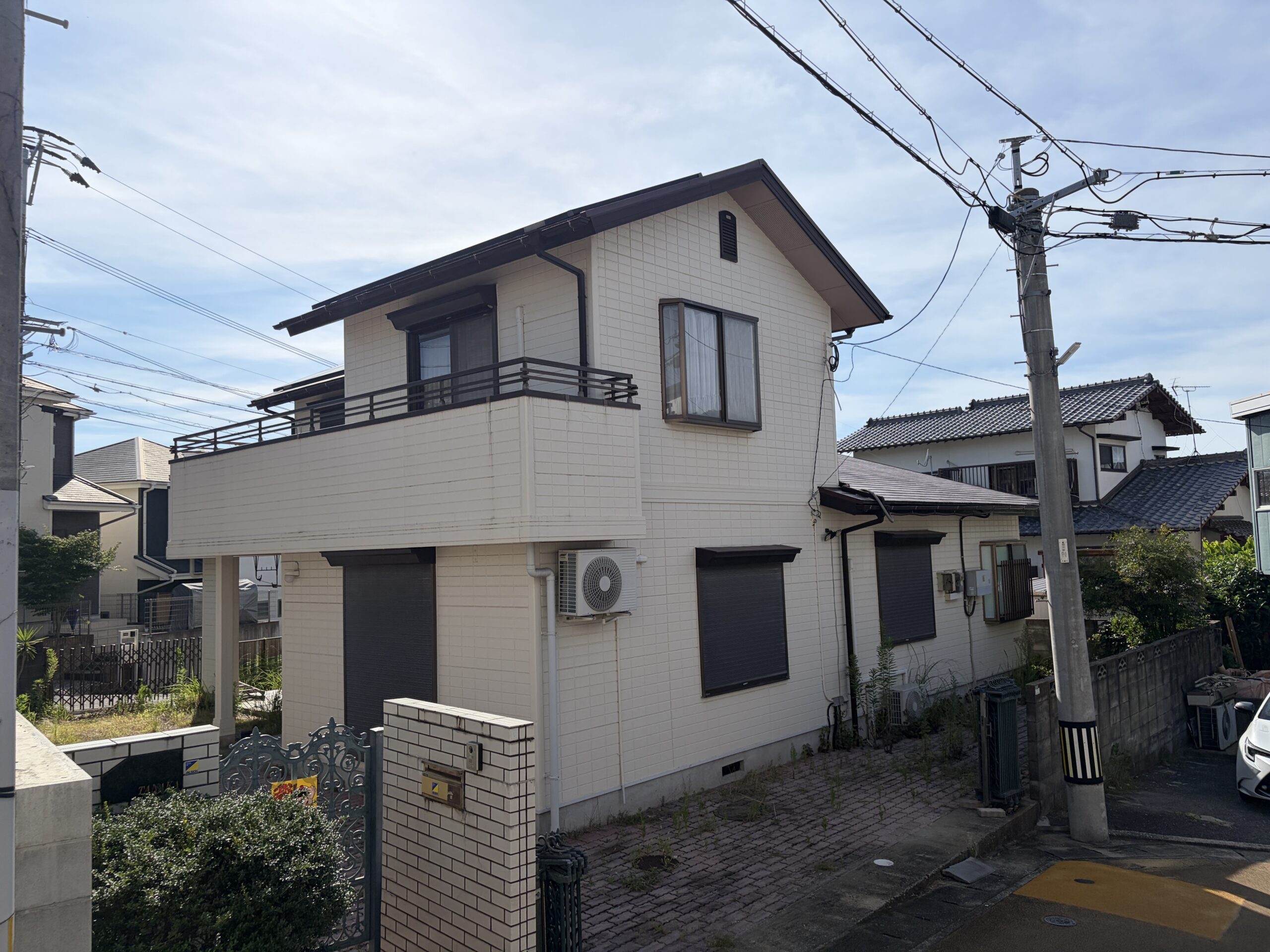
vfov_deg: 53.1
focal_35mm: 26
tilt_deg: +2.9
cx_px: 635
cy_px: 476
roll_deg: +4.0
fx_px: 954
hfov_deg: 67.3
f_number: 1.6
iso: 50
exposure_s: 1/6329
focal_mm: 5.96
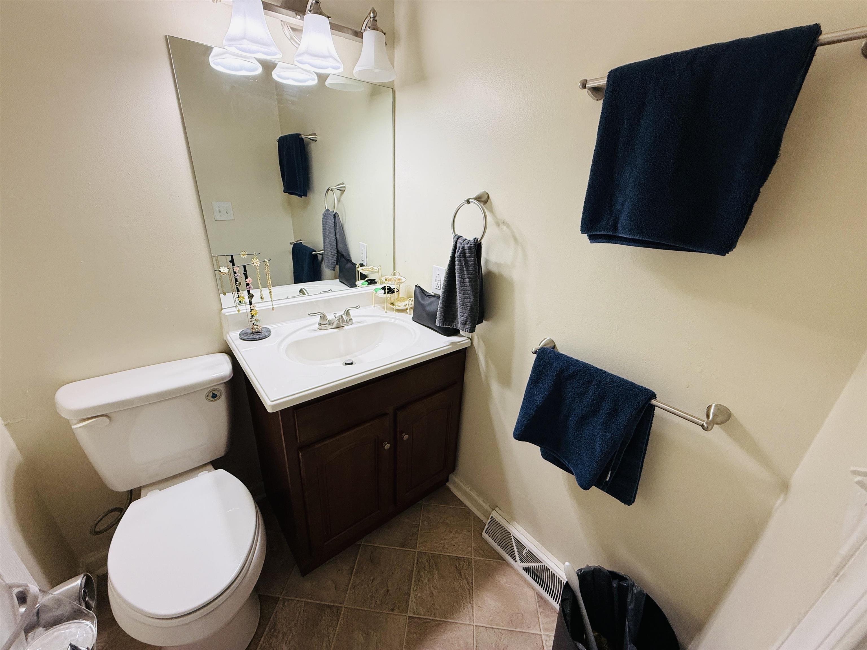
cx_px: 434
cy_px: 325
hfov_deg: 102.1
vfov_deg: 85.7
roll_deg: -2.5
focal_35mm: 14
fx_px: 351
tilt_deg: -23.0
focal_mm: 2.22
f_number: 2.2
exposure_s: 1/99
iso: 125
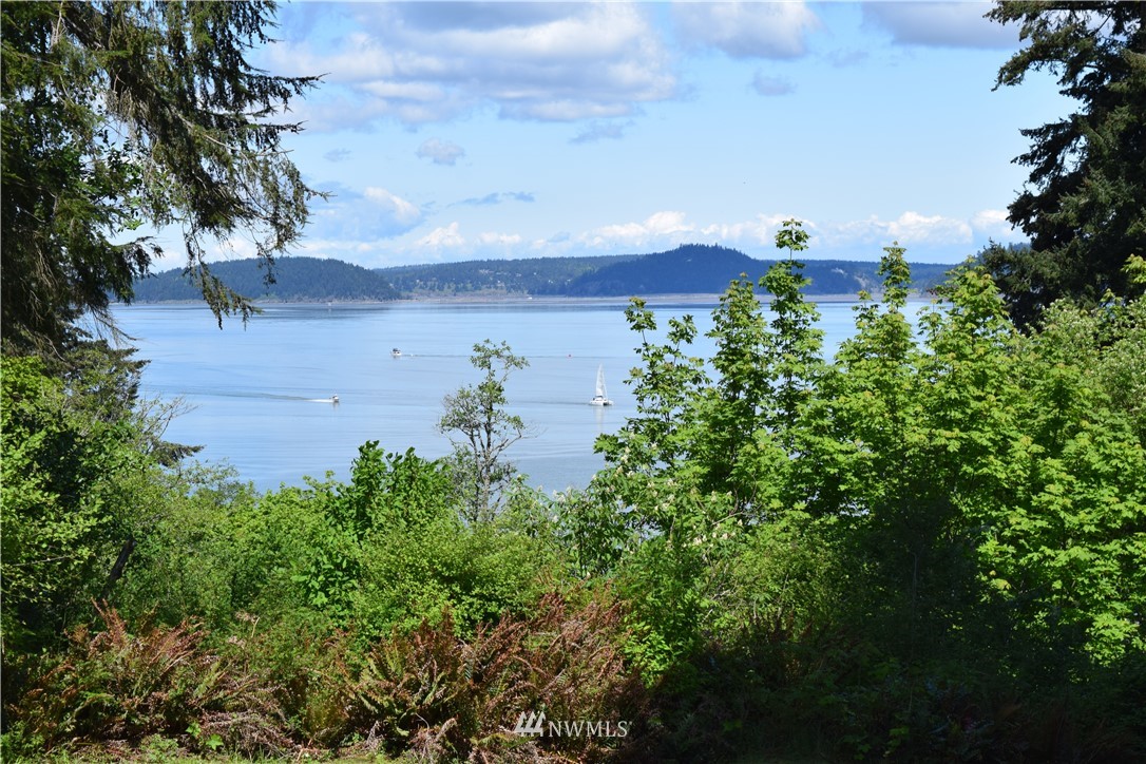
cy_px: 382
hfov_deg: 24.6
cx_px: 573
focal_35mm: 82
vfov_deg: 16.6
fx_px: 2626
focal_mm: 55
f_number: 10
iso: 200
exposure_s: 1/400
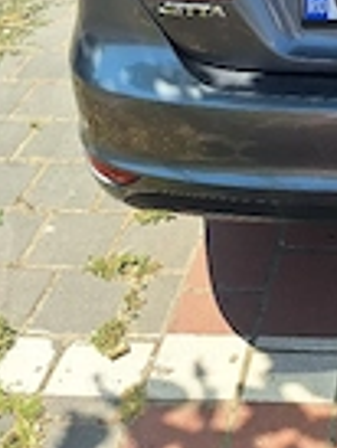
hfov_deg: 20.2
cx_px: 435
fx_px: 868
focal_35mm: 67
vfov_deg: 26.0
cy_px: -85
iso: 40
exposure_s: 1/2000
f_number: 1.8
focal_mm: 5.54
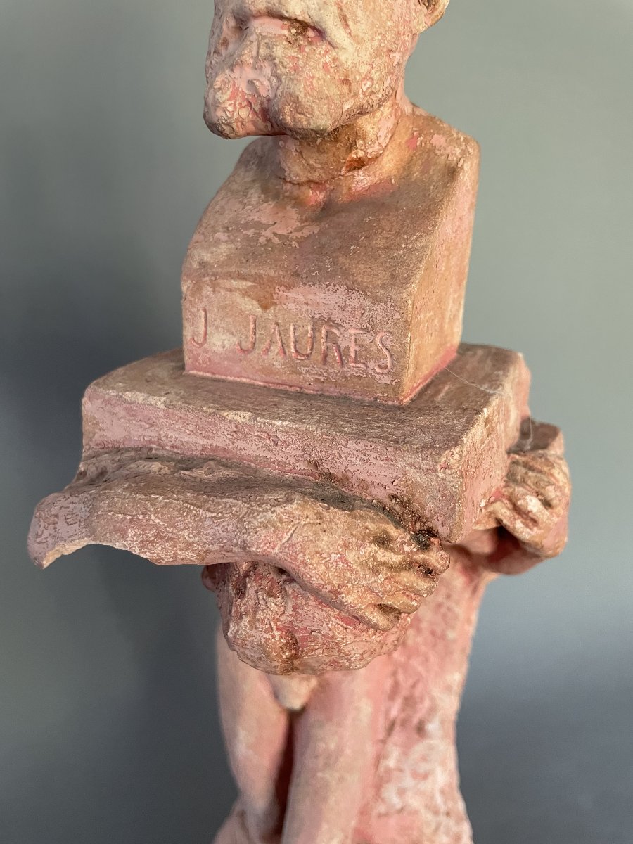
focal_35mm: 26
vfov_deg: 67.3
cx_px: 316
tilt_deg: -16.6
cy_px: 422
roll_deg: -2.4
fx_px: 634
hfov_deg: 53.1
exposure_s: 1/60
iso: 320
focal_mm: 4.2
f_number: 1.6
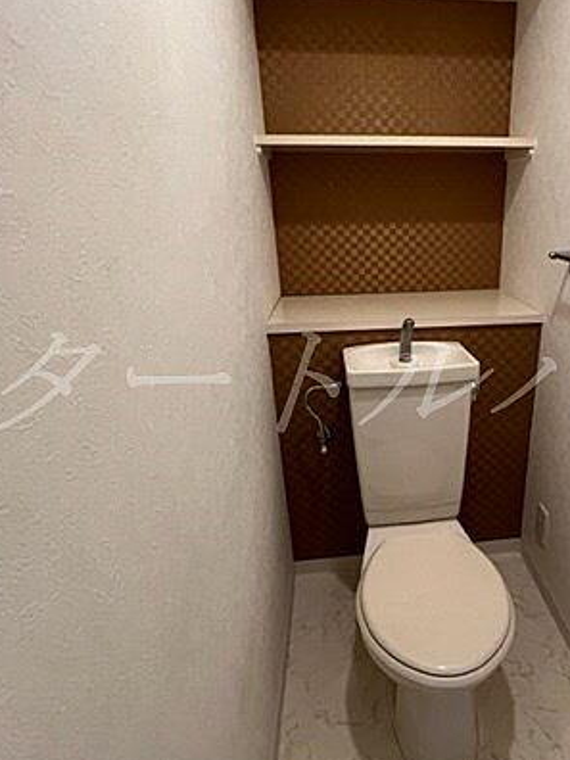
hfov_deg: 60.5
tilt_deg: -22.8
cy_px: 390
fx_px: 461
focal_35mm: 21
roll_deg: -1.6
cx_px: 416
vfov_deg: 79.0
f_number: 1.8
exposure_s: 1/60
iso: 200
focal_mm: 1.57
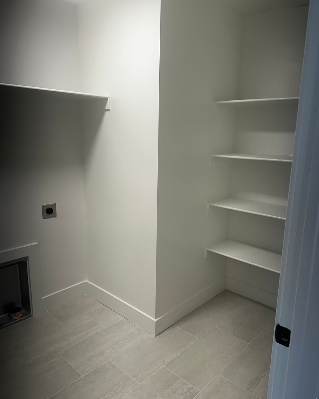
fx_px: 307
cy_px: 197
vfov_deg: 66.0
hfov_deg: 54.9
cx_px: 163
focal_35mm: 26
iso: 64
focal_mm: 6.86
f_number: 1.78
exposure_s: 1/185
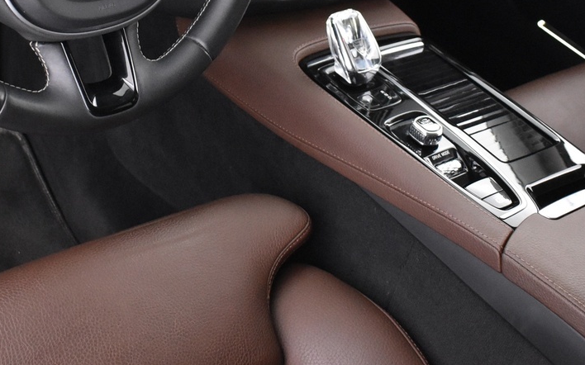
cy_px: 78
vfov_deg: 20.4
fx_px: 1004
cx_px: 199
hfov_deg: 32.2
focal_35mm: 63
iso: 3200
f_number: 3.5
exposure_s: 1/20
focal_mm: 18
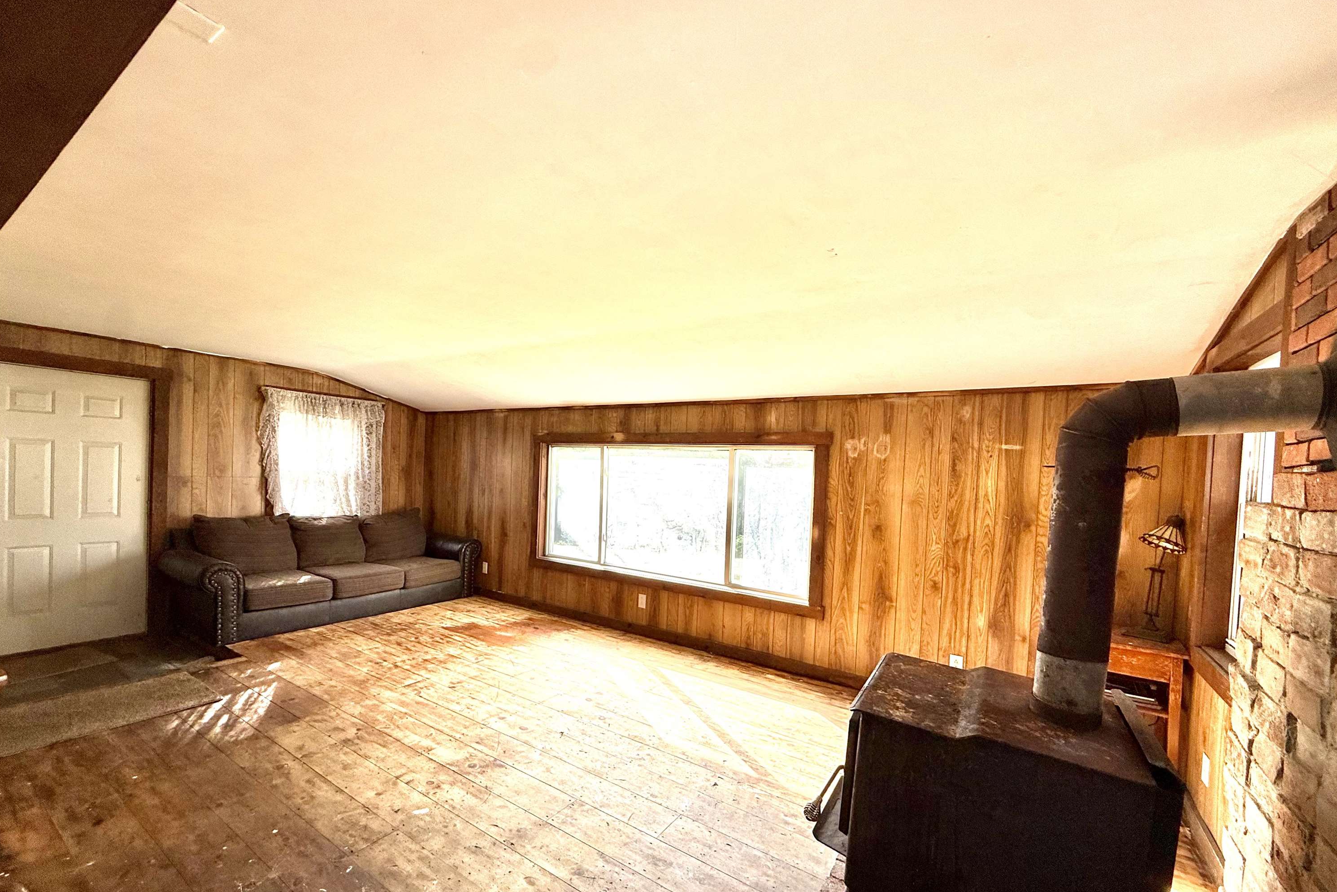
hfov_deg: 100.4
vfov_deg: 77.2
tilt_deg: -1.0
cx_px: 660
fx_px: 557
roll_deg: -2.3
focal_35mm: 15
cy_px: 485
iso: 50
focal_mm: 2.22
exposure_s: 1/128
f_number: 2.2
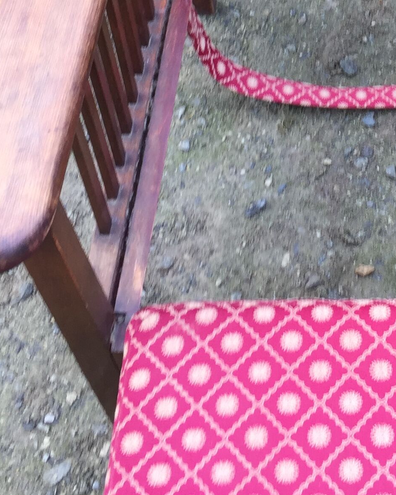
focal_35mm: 79
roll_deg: +1.5
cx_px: 367
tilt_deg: -44.7
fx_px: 1157
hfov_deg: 19.0
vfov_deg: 22.2
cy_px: -109
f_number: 2.2
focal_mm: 4.15
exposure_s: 1/50
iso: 32
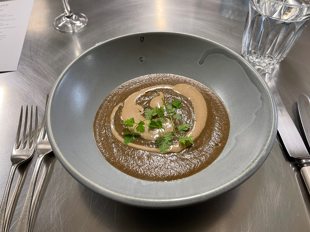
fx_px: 242
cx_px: 151
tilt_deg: -51.4
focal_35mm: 27
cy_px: 117
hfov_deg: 65.3
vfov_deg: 51.4
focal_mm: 5.1
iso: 80
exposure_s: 1/50
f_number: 1.6
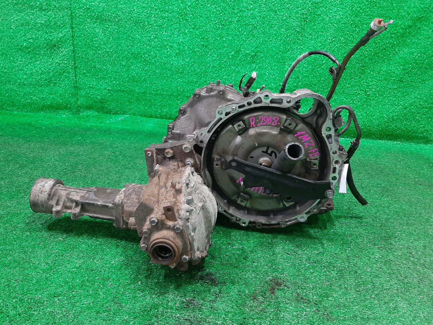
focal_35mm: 29
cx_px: 206
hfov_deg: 61.6
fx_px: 363
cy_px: 152
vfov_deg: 48.2
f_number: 1.7
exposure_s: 1/50
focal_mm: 3.93
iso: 212
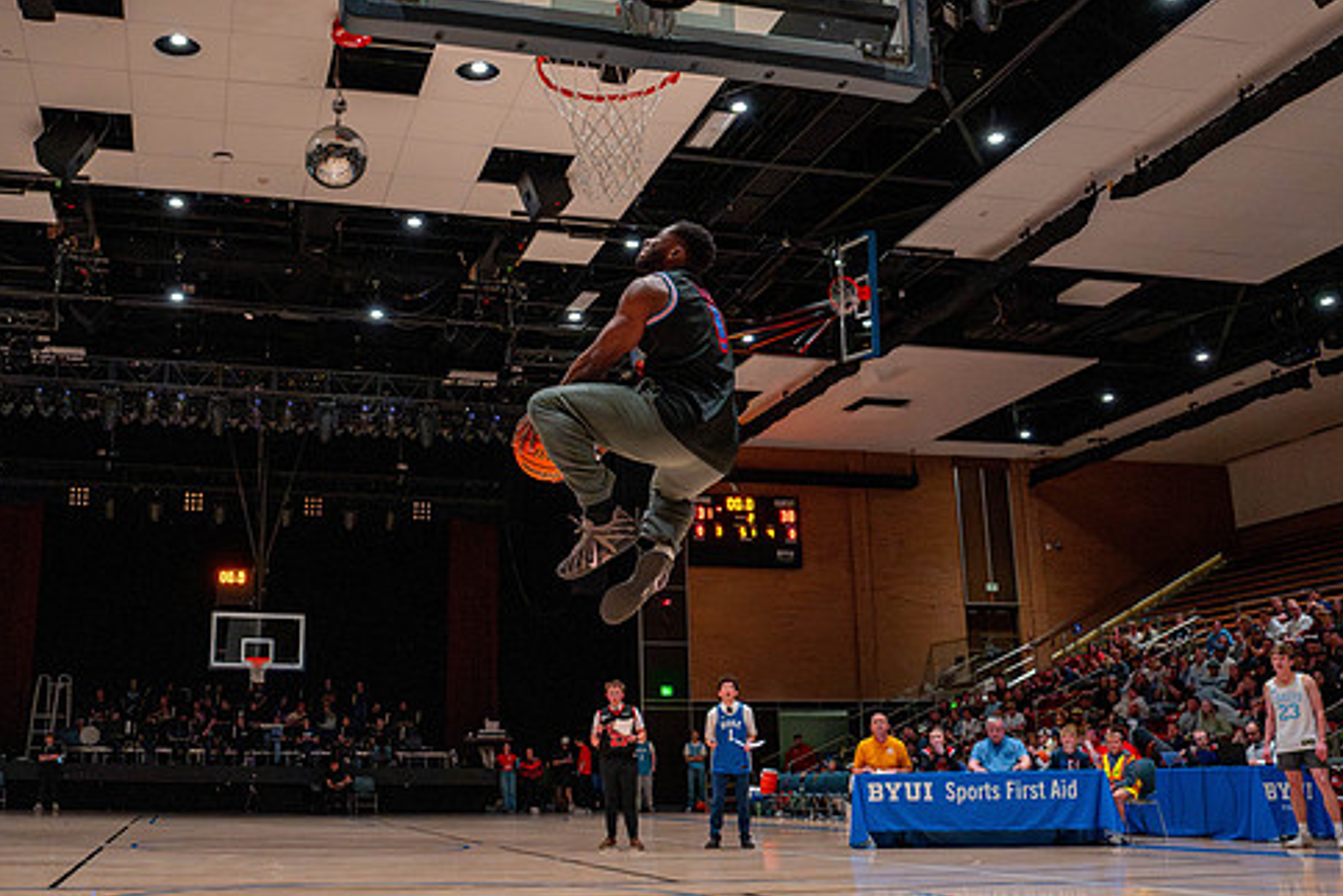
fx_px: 1381
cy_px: 400
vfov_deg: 35.9
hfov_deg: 51.3
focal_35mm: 37
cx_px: 497
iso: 6400
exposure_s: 1/400
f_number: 3.2
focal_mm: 24
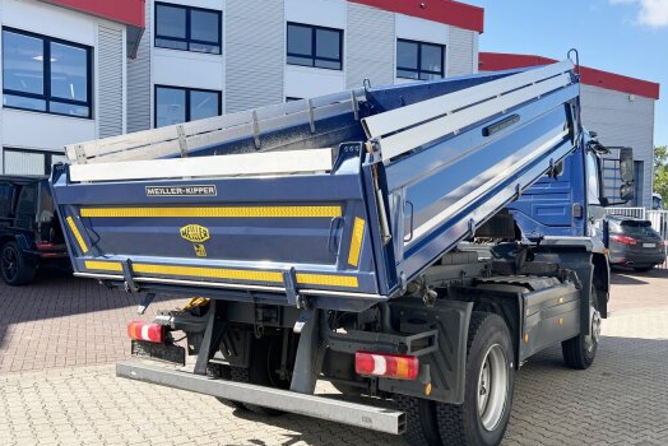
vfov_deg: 40.0
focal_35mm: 33
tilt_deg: -1.3
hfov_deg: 57.1
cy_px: 227
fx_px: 613
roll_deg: -0.9
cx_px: 359
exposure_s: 1/2123
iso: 50
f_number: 1.5
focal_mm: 5.7
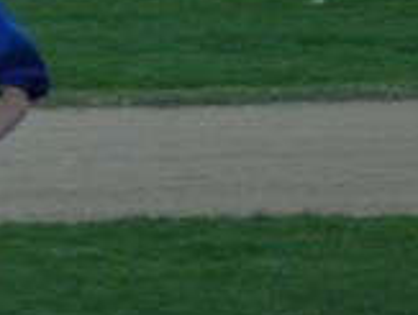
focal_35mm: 733
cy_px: 41
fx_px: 8871
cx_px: -167
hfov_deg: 2.7
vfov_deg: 2.0
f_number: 3.6
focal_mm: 42.2
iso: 400
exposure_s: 1/500
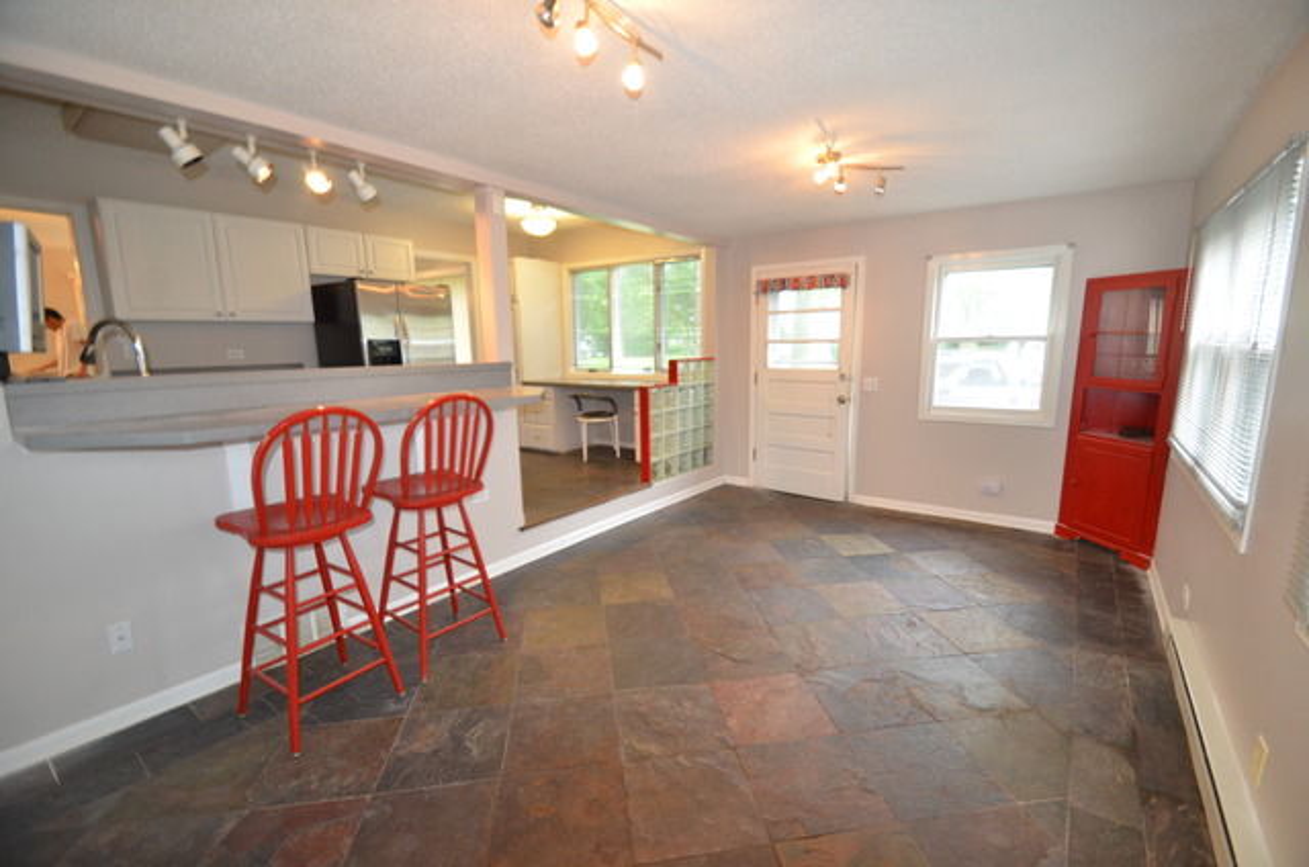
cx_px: 654
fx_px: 544
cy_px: 434
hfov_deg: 100.5
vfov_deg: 77.1
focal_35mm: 15
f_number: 3.5
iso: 800
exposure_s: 1/60
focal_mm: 10
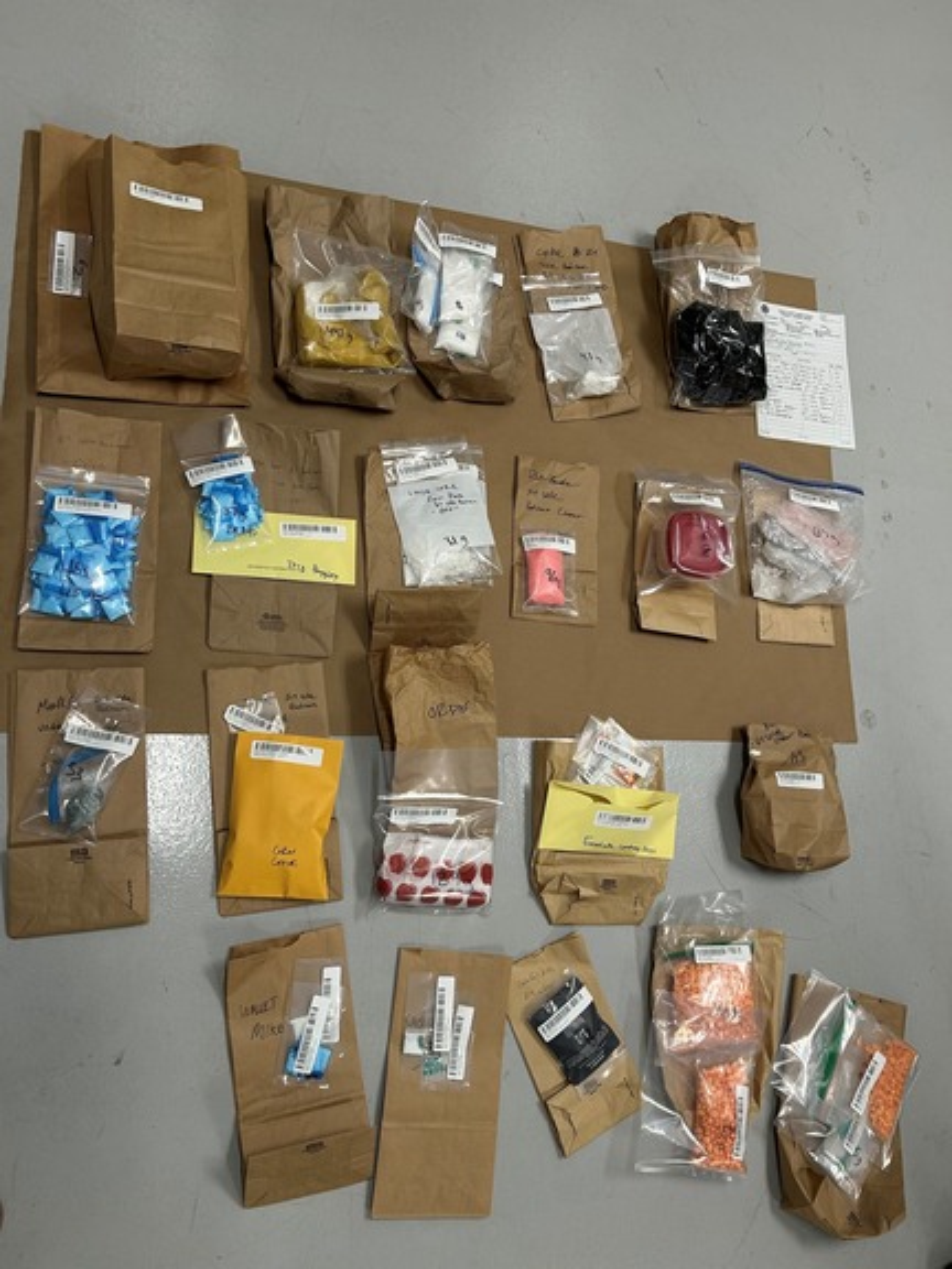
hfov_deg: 53.1
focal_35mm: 26
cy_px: 634
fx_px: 953
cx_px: 476
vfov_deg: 67.3
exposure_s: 1/60
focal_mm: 5.7
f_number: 1.5
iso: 80
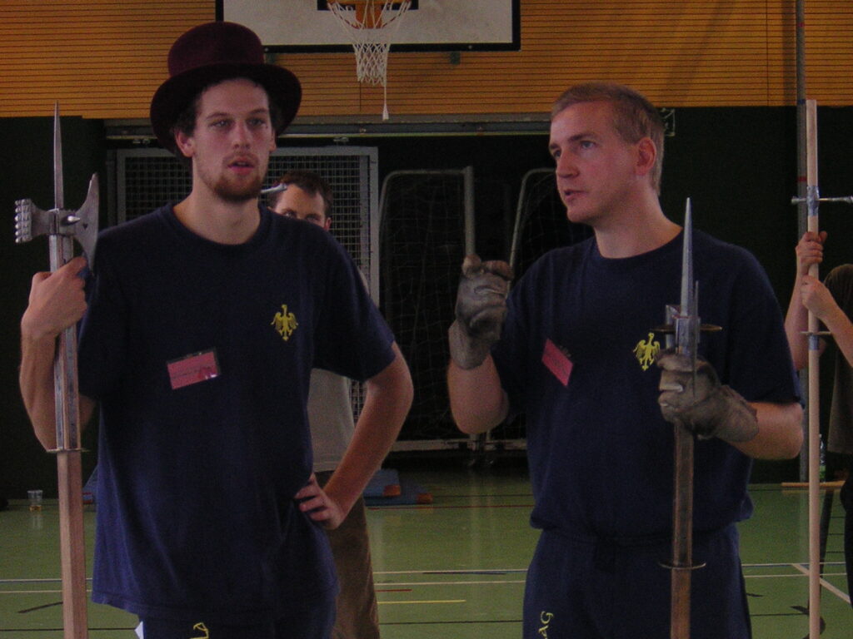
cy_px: 320
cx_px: 426
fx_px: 2661
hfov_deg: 18.2
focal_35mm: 108
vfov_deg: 13.7
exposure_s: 1/60.1
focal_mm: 14.1
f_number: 4.7
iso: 400
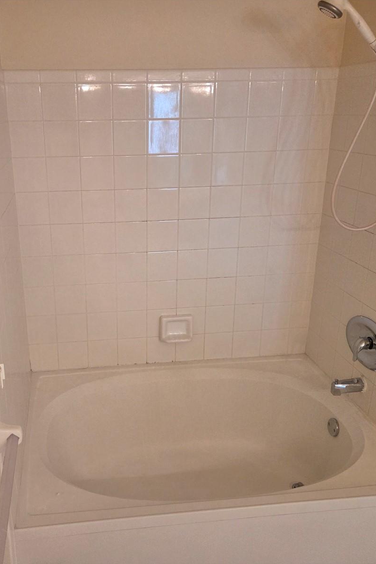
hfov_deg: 40.7
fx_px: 501
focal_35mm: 32
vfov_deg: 58.7
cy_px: 282
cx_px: 134
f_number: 1.8
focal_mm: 5.4
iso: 500
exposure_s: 1/120
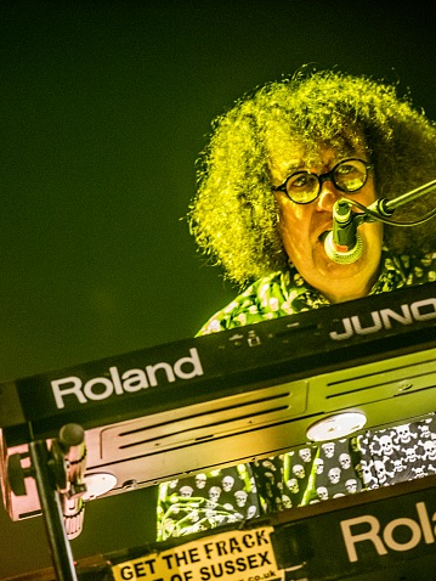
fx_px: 4497
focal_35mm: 268
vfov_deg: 7.4
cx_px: 298
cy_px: 290
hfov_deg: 5.5
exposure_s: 1/100
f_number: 2.8
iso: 4000
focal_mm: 185
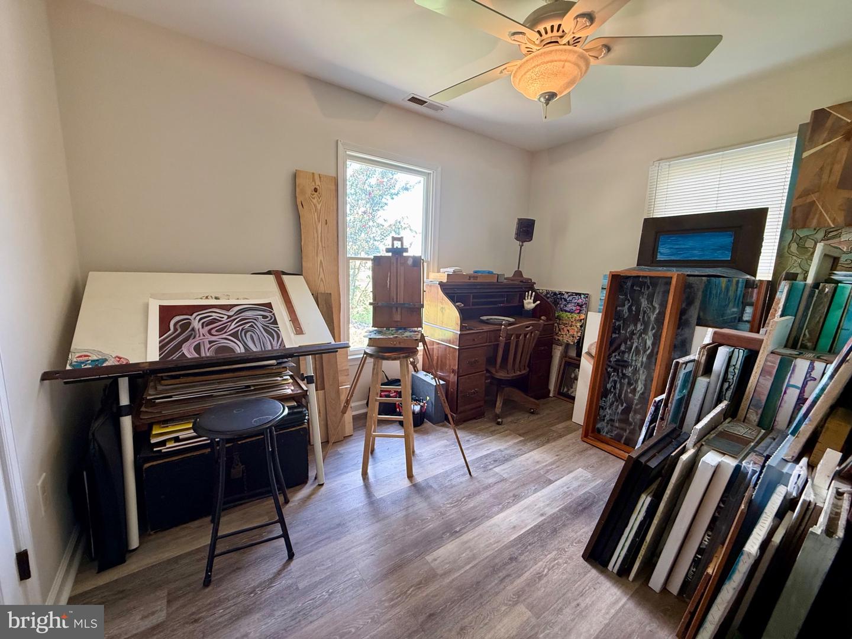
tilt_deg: -9.7
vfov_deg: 85.7
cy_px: 320
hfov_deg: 102.1
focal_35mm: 14
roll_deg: -1.9
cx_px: 426
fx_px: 345
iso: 200
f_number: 2.2
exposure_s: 1/60
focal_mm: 2.22
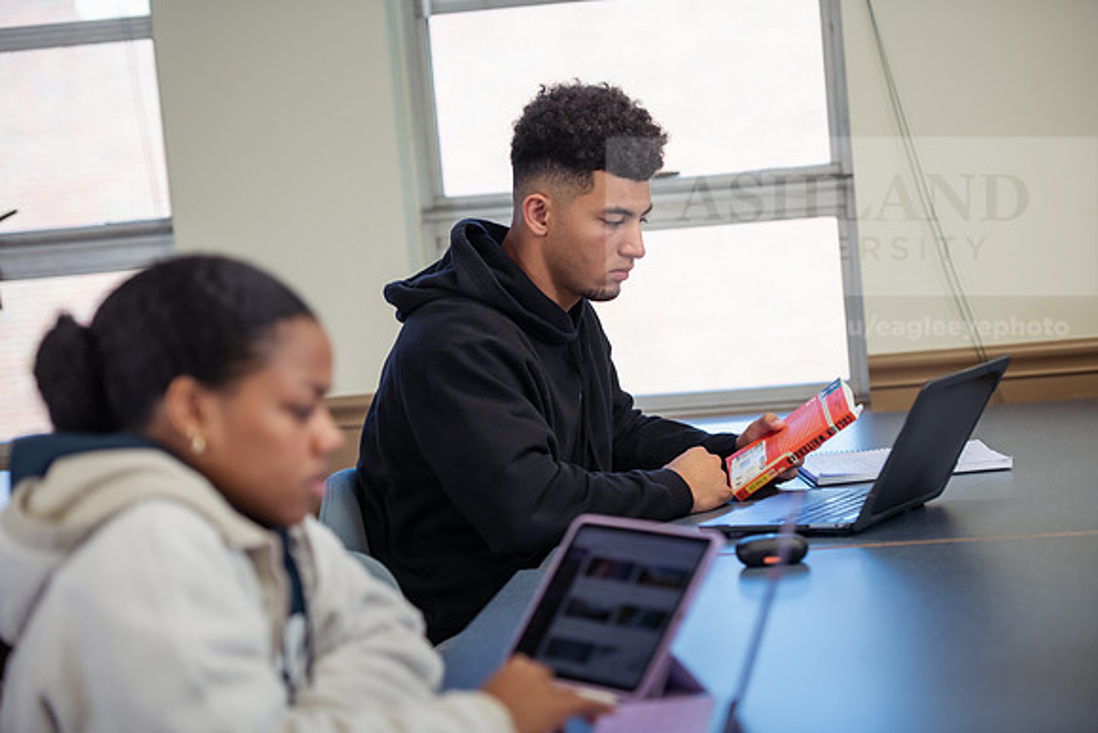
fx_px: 3356
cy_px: 366
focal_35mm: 110
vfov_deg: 12.5
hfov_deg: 18.6
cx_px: 549
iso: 800
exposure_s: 1/200
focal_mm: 110
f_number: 2.8
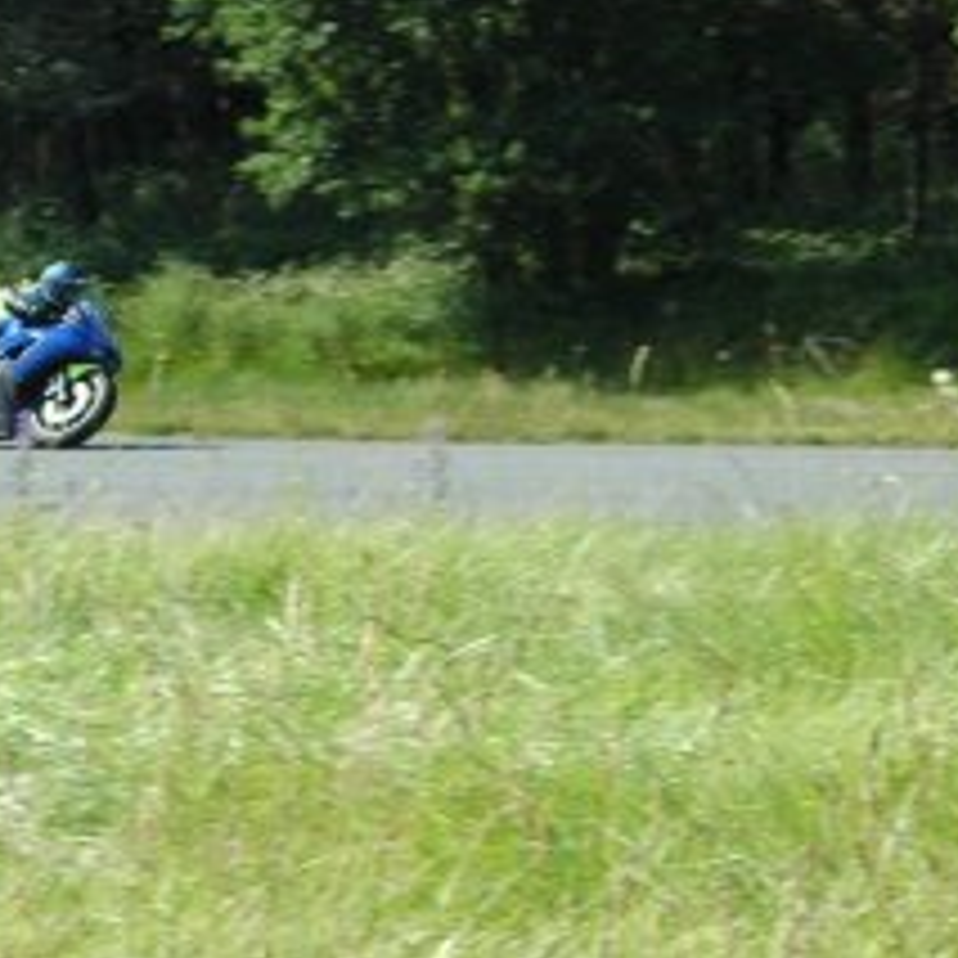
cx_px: 306
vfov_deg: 8.3
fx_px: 6575
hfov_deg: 8.3
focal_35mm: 210
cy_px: 290
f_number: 9
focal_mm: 78
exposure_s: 1/320
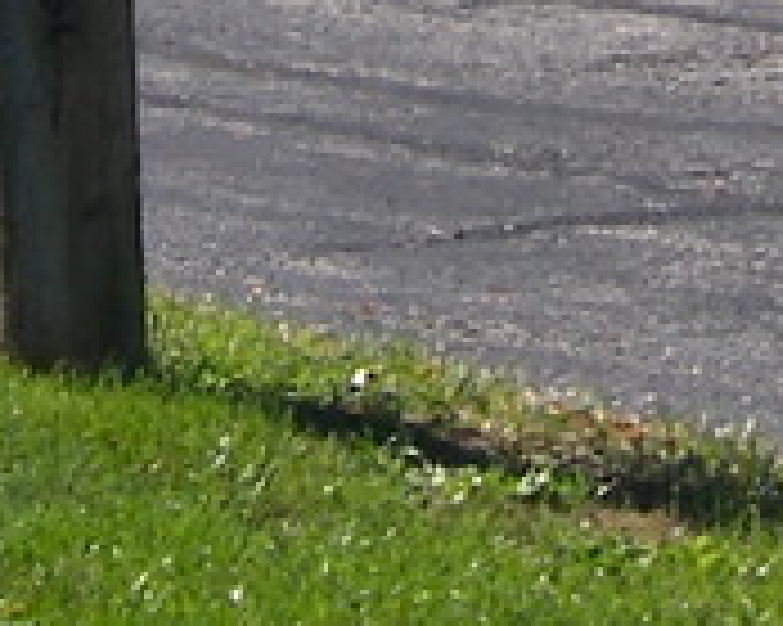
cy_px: -1175
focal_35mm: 348
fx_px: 8060
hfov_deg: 5.5
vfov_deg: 4.3
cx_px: -40
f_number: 3.6
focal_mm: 9.1
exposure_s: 1/800
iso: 50
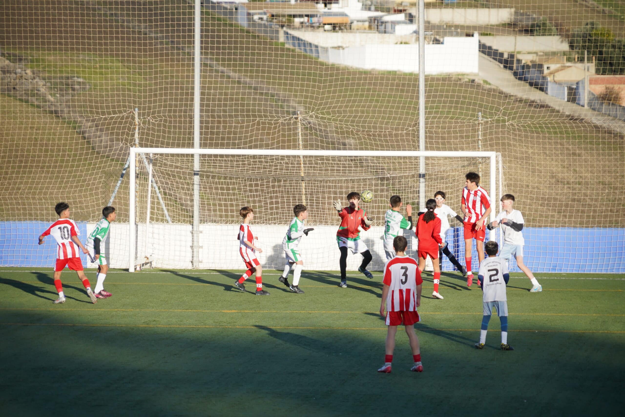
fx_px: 4167
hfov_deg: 8.6
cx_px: 312
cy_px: 208
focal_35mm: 240
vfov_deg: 5.7
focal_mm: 240
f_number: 6.3
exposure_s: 1/3200
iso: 1250
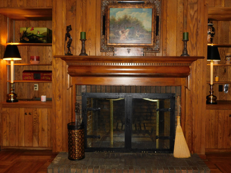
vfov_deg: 41.7
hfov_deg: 54.0
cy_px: 76
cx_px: 119
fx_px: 227
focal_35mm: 34
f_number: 3.2
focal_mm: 5.3
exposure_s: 1/30
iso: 220
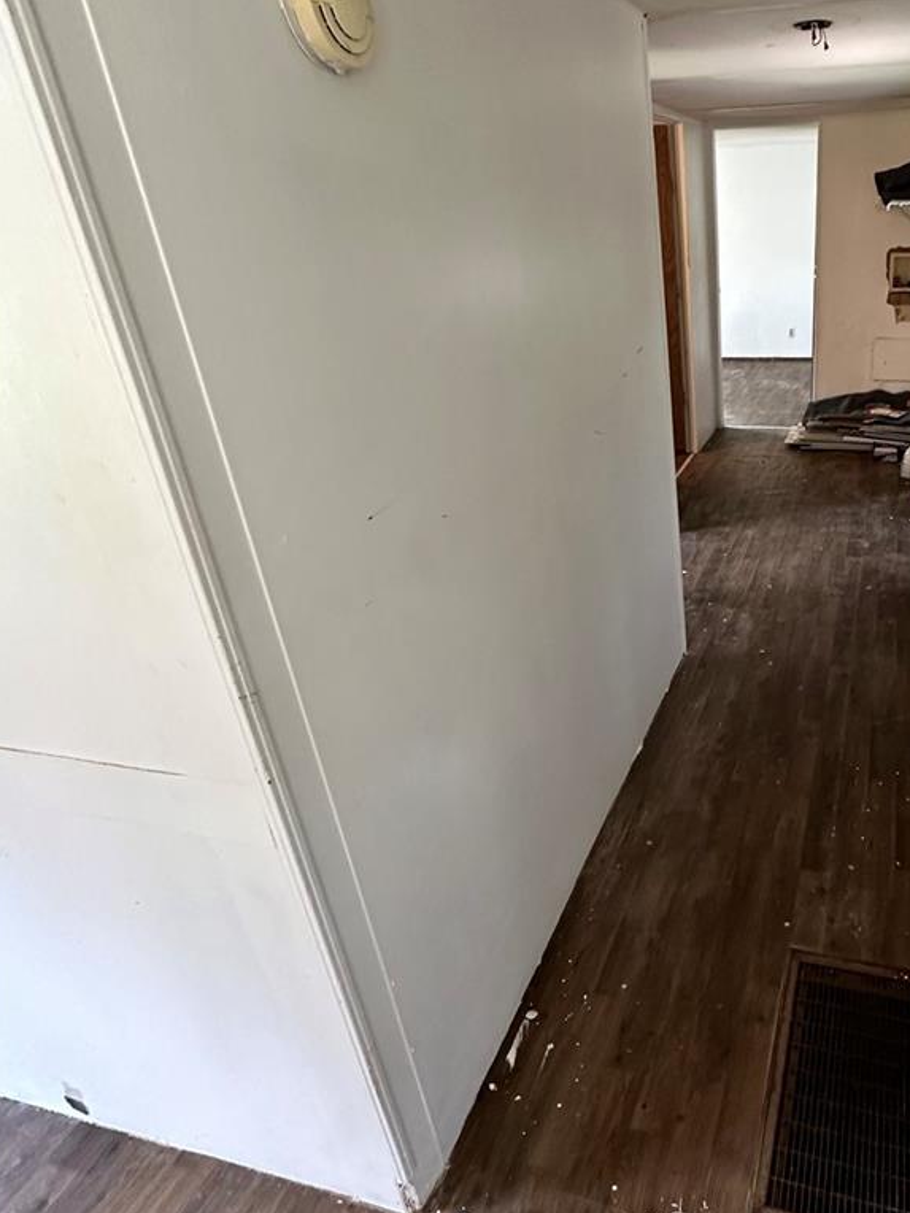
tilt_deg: -23.5
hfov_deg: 57.5
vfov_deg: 76.2
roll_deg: +1.6
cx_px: 699
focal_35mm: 22
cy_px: 545
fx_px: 771
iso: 400
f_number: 2.2
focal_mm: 2.22
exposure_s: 1/58
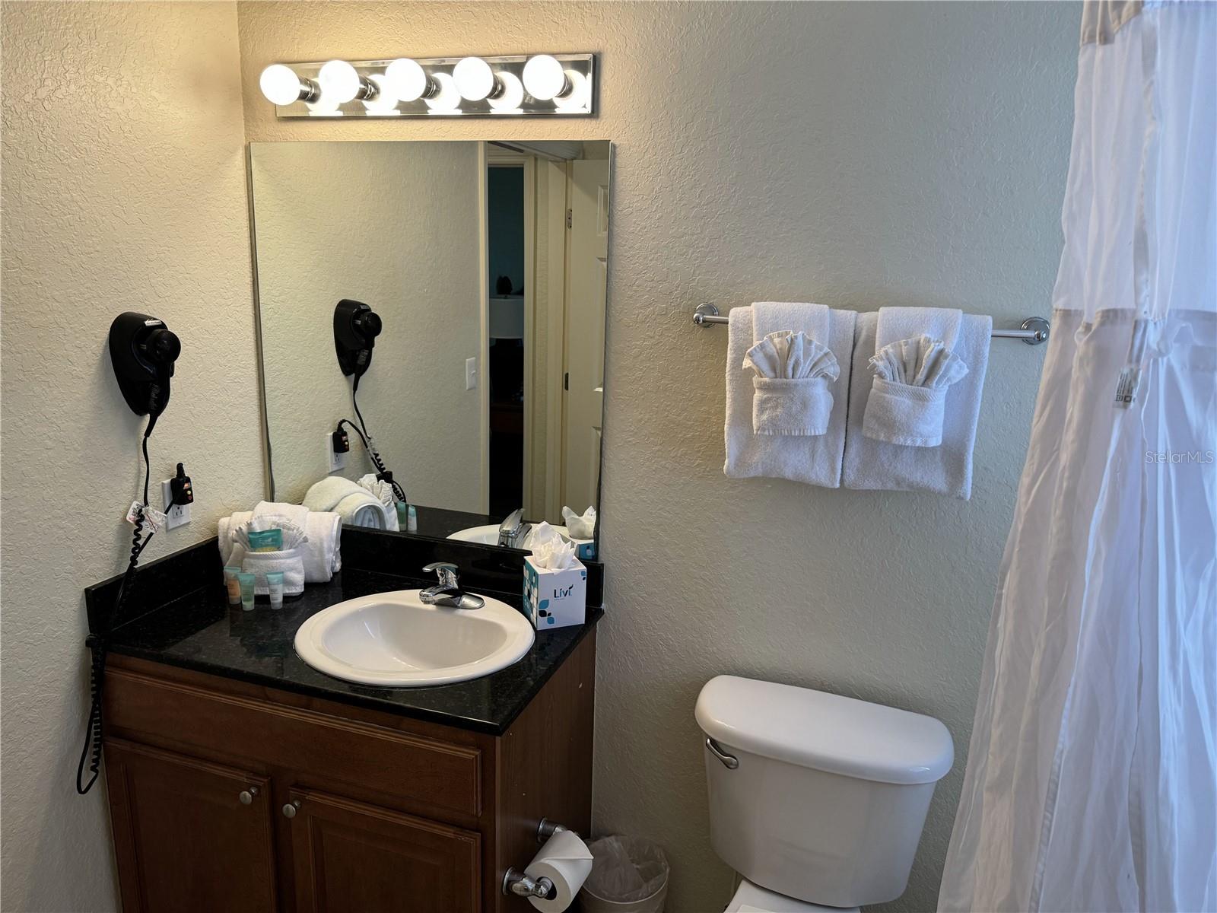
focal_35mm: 24
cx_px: 608
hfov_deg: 71.6
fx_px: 844
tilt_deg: -14.3
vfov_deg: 56.8
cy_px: 456
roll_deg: -2.0
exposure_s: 1/120
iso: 125
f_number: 1.78
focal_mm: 6.76
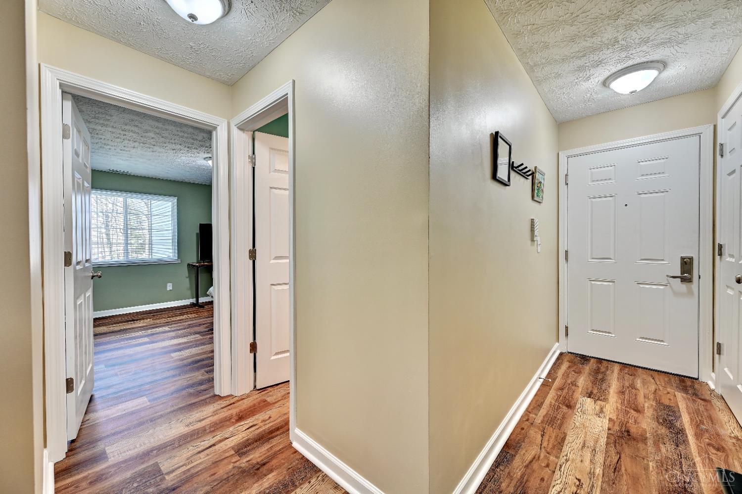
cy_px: 247
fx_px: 288
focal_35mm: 14
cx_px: 371
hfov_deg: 104.3
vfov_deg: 81.2
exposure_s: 1/3.33
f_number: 8
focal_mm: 14
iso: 250
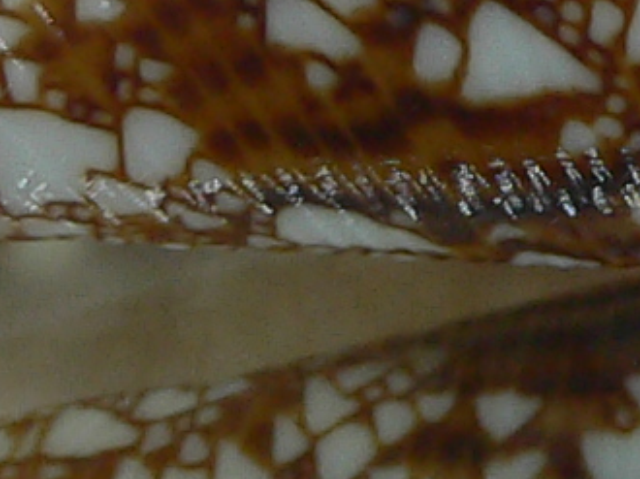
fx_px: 3954
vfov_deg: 6.9
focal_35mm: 214
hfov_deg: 9.2
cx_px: 696
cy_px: 101
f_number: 2.8
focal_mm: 4.6
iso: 80
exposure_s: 1/60
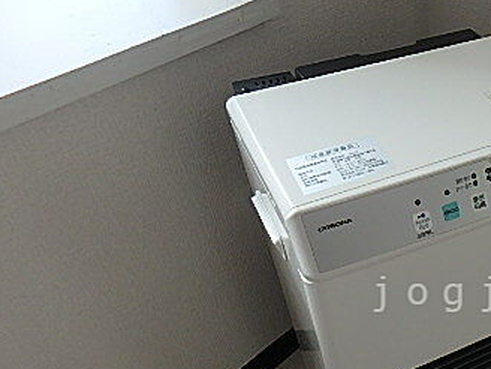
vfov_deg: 34.1
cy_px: 294
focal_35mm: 41
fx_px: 582
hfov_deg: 40.8
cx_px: 476
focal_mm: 3.7
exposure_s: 1/160
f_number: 3.5
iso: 125
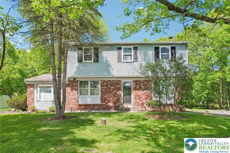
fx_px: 141
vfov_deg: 57.2
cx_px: 115
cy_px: 76
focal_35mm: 22
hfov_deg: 78.6
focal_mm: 8.4
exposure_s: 1/800
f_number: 2.8
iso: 100
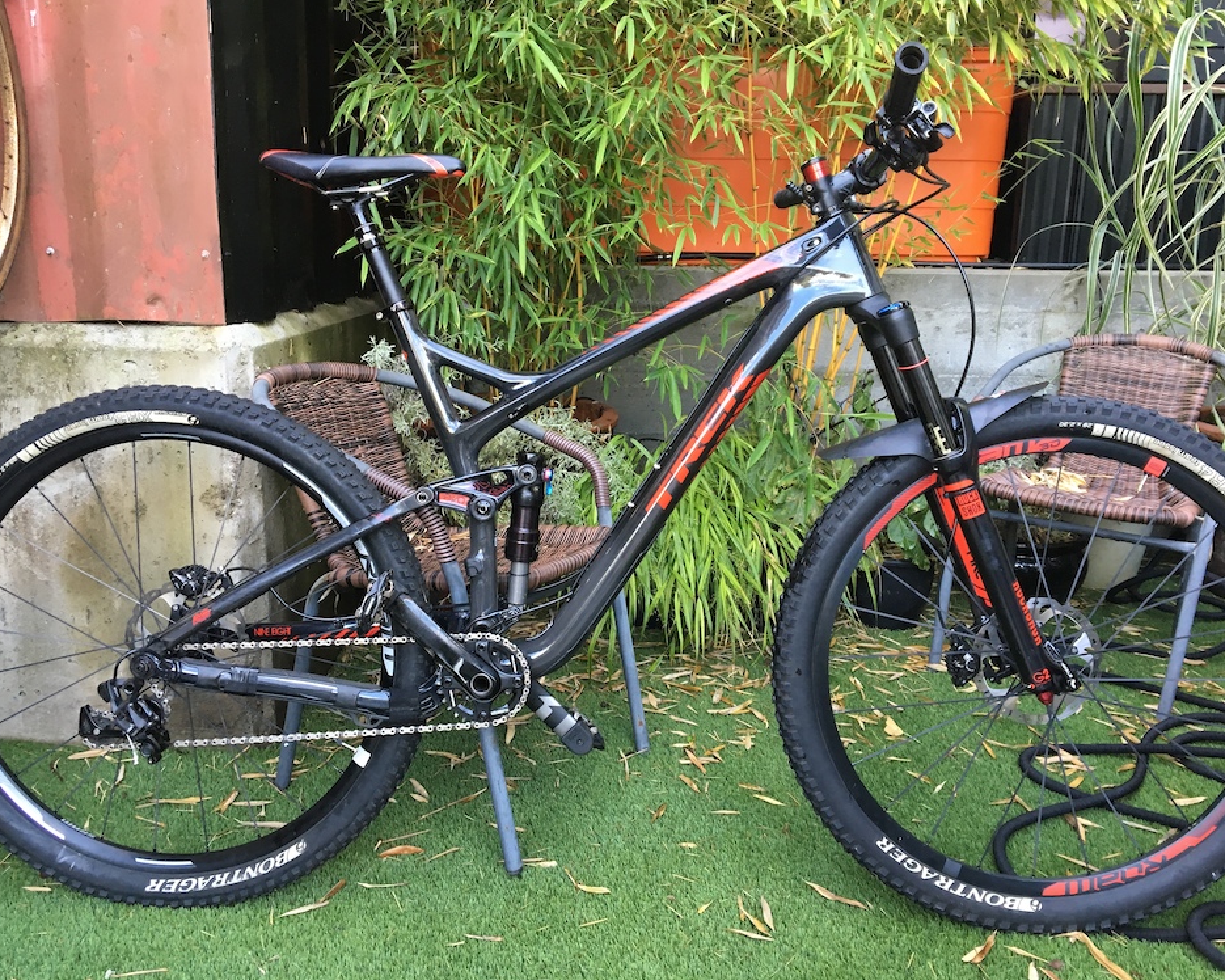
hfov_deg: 57.2
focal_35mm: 31
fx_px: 1124
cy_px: 487
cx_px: 604
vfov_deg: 47.1
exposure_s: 1/30
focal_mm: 4.15
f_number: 2.2
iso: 40
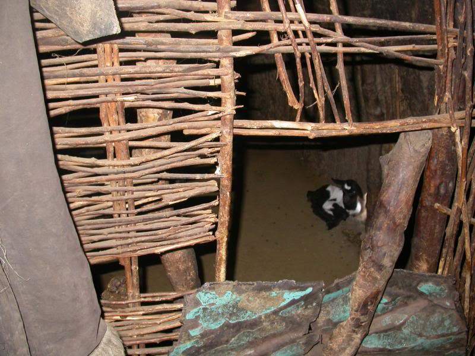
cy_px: 178
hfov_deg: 49.0
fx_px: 521
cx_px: 238
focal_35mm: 38
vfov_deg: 37.7
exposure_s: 1/60
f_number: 2.6
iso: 100
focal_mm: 7.85
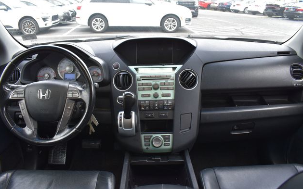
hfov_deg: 66.5
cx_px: 152
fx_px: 231
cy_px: 92
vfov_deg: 44.5
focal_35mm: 28
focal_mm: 18
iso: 400
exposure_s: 1/50
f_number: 8
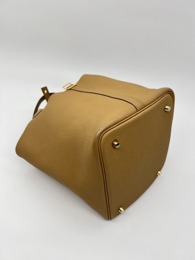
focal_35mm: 26
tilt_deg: -45.1
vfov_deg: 67.3
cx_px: 98
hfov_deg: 53.1
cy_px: 130
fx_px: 195
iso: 40
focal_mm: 5.7
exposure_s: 1/193
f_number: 1.5
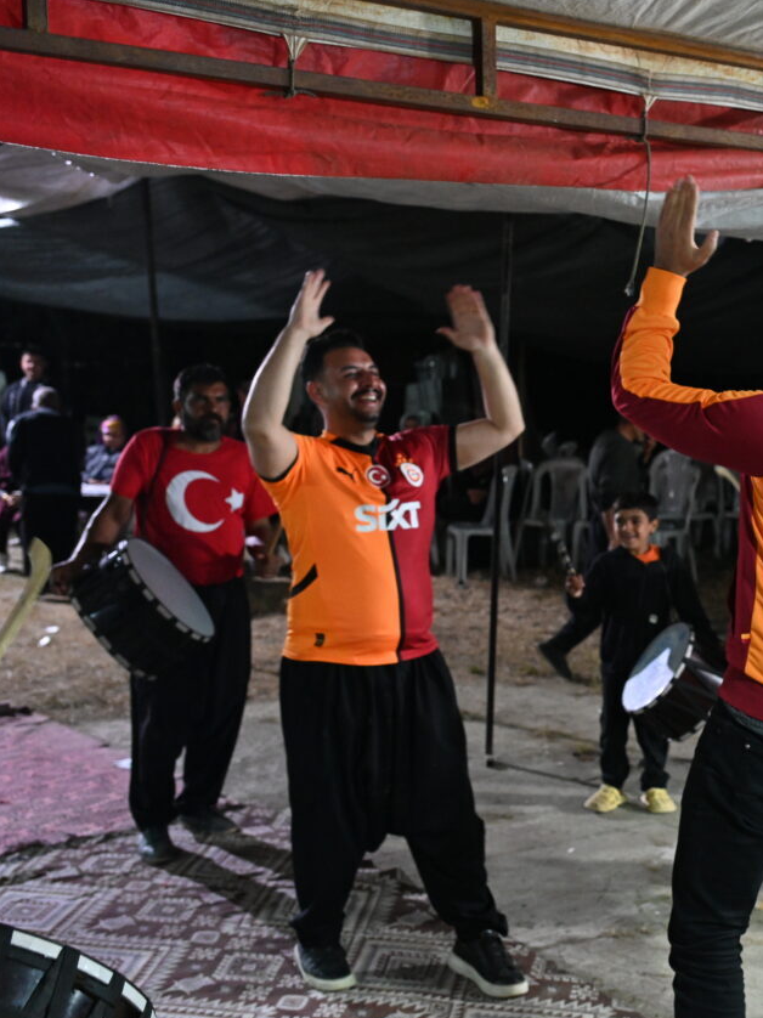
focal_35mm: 47
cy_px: 505
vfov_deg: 40.4
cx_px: 731
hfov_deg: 29.2
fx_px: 1382
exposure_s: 1/100
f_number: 4
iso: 3200
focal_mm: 32
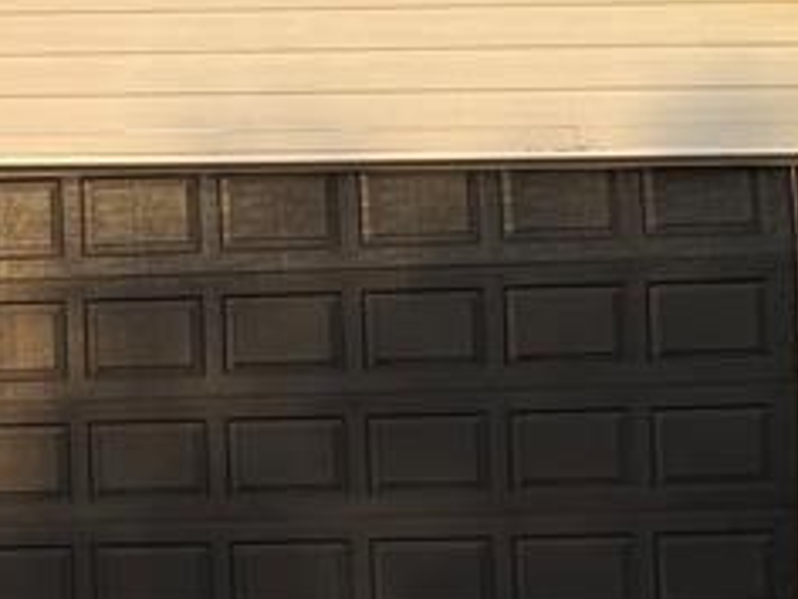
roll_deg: +0.5
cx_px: -308
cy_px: 288
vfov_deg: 14.2
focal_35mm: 104
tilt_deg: +0.9
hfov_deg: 17.4
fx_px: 2398
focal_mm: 6.76
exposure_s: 1/2445
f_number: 1.78
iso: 80
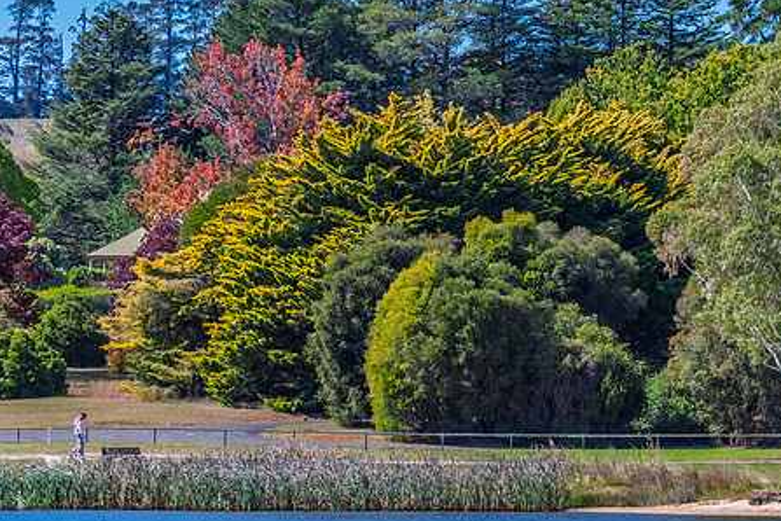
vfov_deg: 4.7
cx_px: 447
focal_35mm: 292
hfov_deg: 7.1
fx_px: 6334
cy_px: 242
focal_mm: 150
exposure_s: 1/3200
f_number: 5
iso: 800
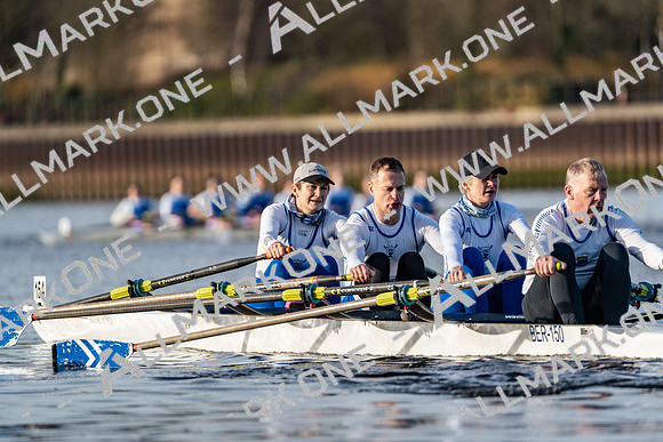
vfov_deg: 2.3
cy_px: 221
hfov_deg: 3.4
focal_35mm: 600
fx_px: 11052
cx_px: 332
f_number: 6.3
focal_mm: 600
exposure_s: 1/2000
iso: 800
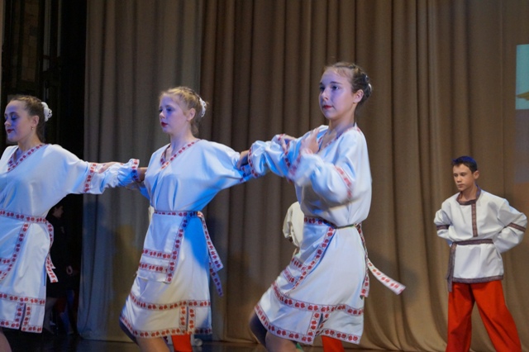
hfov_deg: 27.0
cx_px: 264
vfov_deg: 18.2
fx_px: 1101
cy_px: 176
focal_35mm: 75
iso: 3200
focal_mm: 50
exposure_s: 1/125
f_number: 5.6
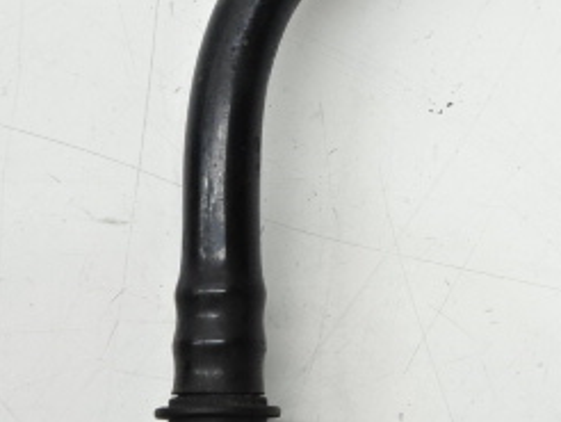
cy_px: 155
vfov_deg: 14.2
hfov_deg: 18.1
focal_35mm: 104
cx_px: 650
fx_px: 1687
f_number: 4
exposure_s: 1/40
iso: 125
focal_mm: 6.8
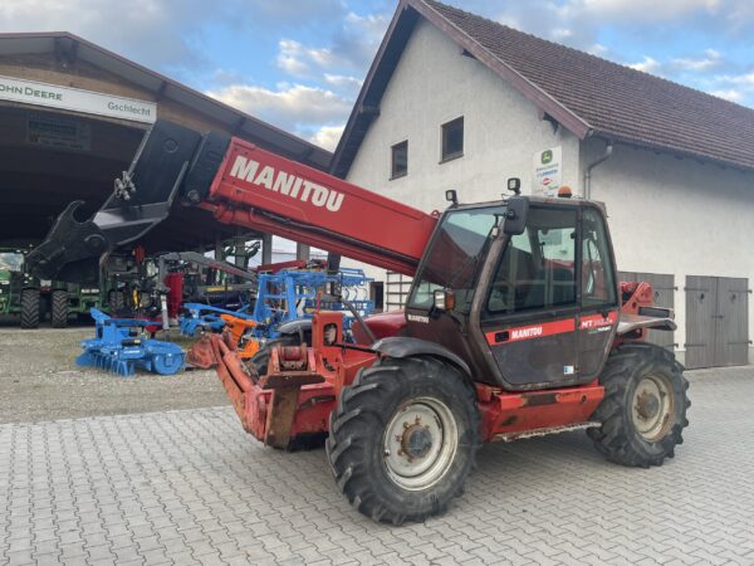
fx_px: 566
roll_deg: -0.9
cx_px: 377
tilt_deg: +3.4
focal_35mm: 26
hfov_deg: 67.3
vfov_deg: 53.1
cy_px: 283
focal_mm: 4.2
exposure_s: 1/198
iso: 32
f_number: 1.6
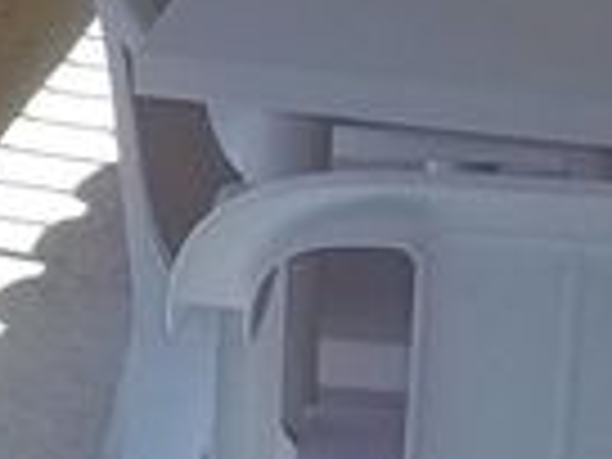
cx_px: -621
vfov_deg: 6.3
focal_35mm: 236
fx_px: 4172
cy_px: -90
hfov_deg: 8.0
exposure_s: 1/100
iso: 80
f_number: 8.8
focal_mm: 5.7
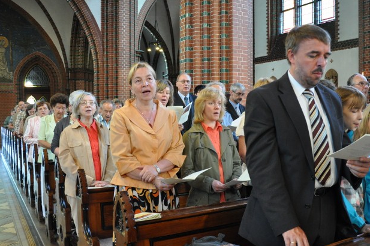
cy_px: 132
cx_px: 218
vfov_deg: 37.8
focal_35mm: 35
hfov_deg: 54.2
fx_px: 359
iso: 1250
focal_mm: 18
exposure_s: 1/25
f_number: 3.5
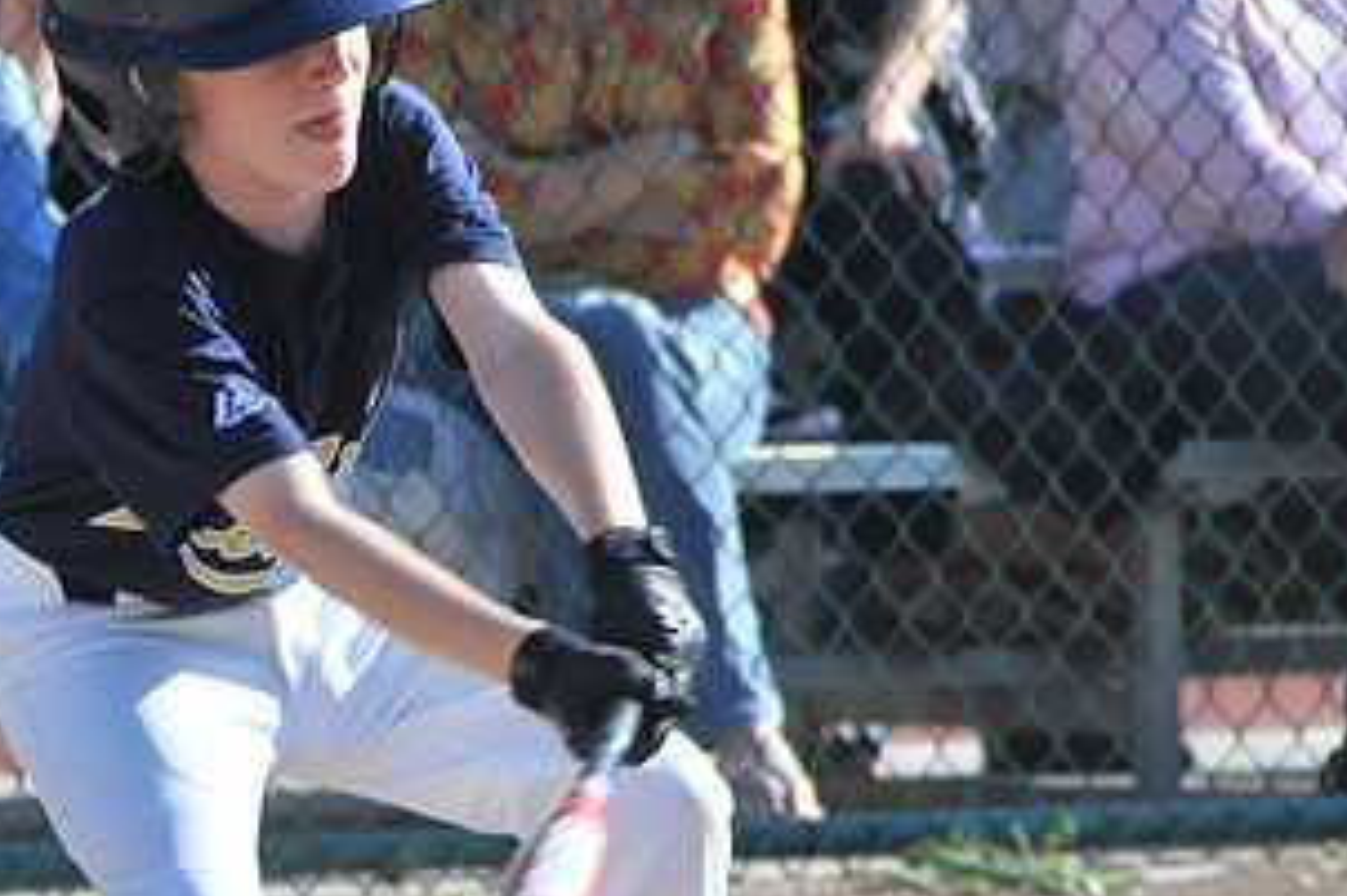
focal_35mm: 576
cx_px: 116
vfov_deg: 2.4
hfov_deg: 3.6
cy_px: 729
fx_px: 21539
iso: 400
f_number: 8
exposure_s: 1/500
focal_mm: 200
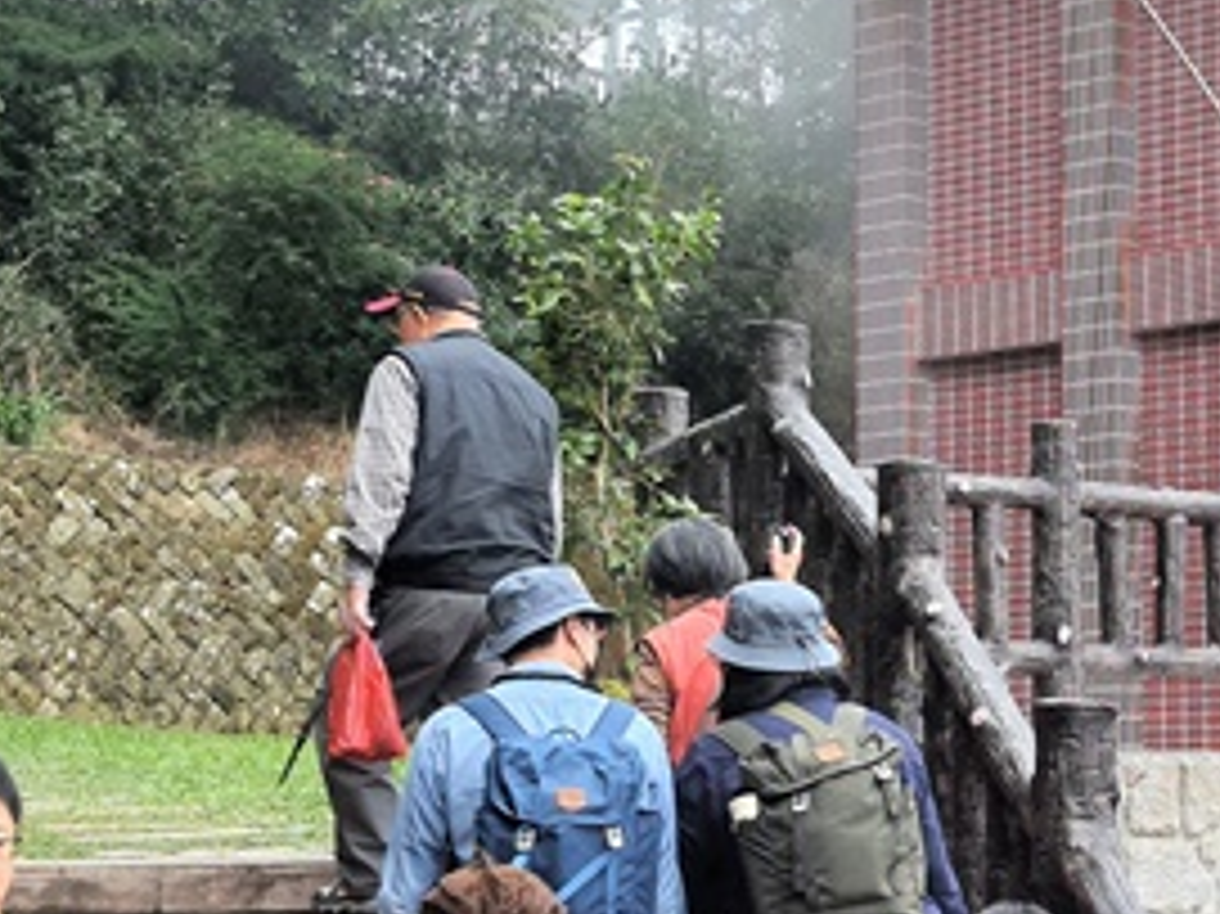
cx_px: 1184
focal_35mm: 96
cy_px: 396
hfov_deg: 19.9
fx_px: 3382
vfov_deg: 15.4
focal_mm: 4.32
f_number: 1.7
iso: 50
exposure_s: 1/324
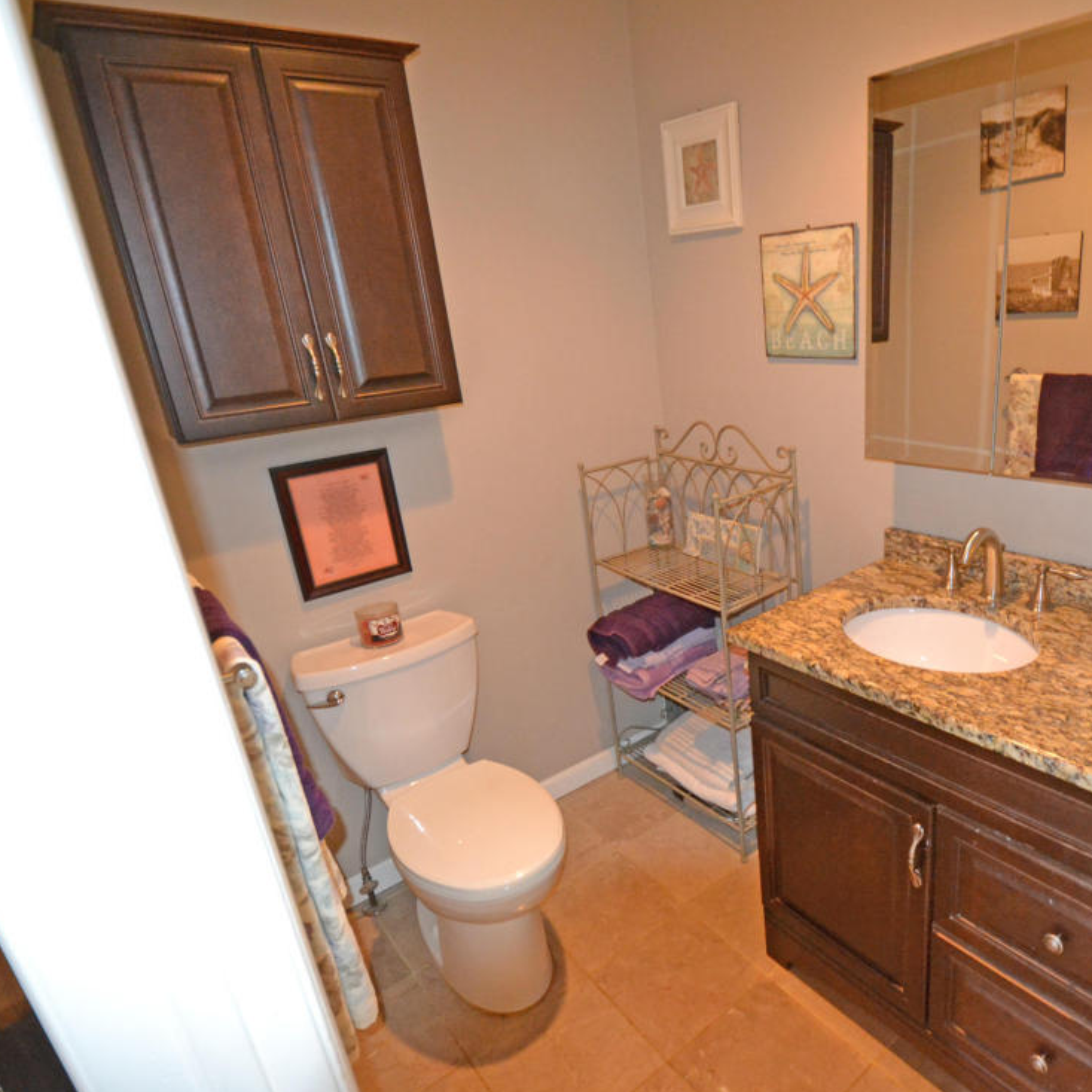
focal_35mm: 20
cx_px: 695
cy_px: 564
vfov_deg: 74.8
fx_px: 714
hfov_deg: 73.3
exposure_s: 1/60
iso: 2000
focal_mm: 10
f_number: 3.5
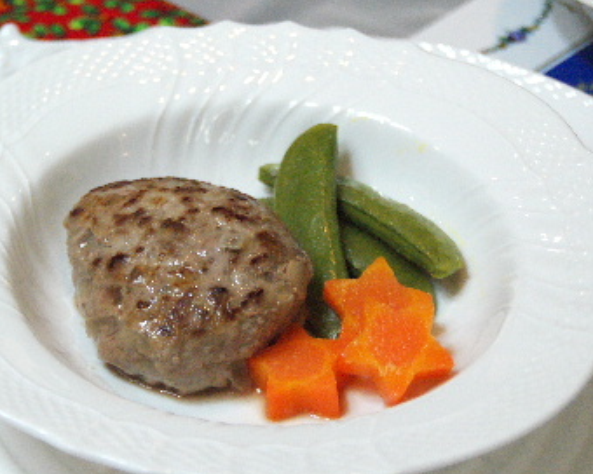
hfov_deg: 16.9
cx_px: 254
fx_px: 1995
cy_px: 230
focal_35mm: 114
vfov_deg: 13.6
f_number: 5.6
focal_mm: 55
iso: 1600
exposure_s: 1/100
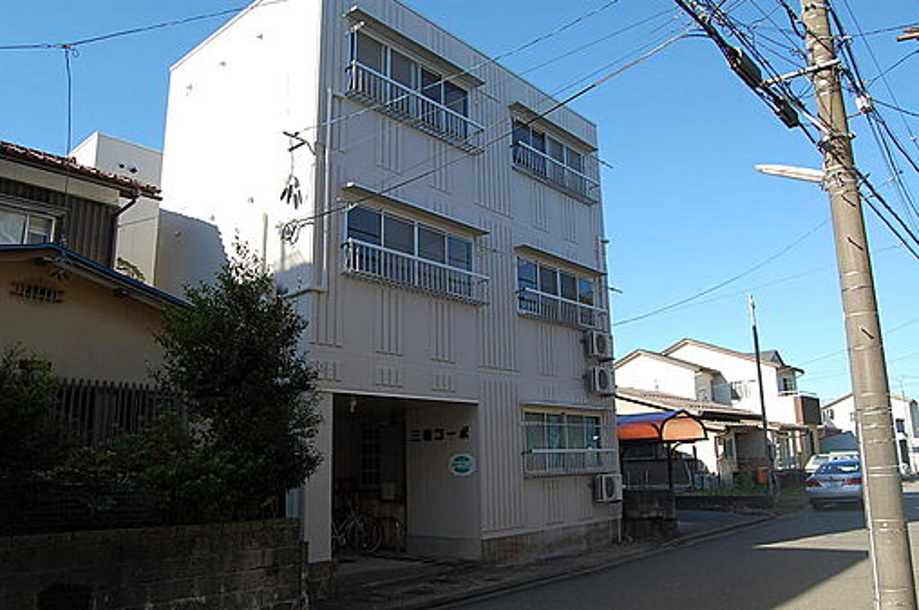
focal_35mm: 27
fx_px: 688
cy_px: 305
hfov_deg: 67.5
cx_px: 460
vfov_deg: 47.8
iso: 200
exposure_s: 1/250
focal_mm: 18
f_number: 8
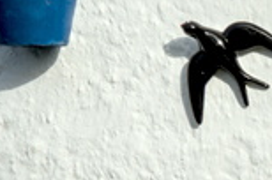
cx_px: 691
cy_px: 252
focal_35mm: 232
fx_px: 1749
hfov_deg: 8.1
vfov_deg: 5.8
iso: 400
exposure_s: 1/100
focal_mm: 30
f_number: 20
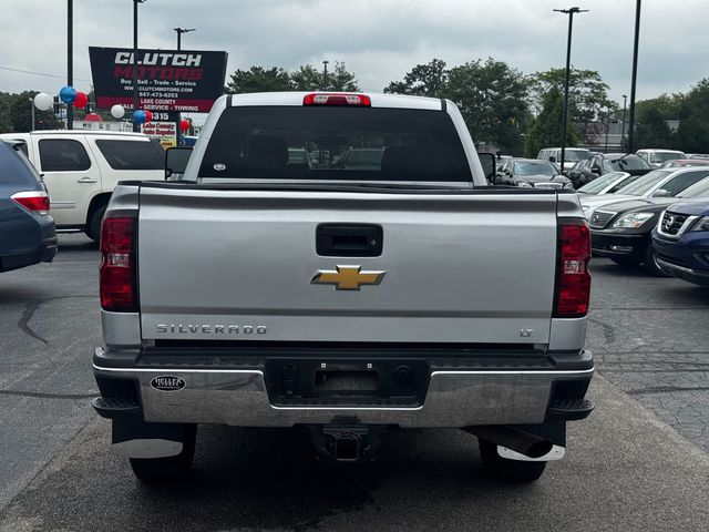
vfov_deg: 30.3
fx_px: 983
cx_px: 354
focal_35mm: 48
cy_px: 266
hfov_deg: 39.7
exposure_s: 1/3257
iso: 64
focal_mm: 6.76
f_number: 1.78
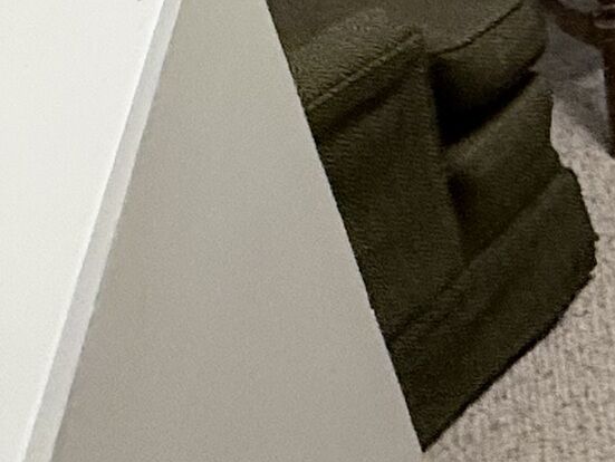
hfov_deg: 14.7
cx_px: 1500
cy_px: -412
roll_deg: -0.1
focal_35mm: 78
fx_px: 1387
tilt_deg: -19.8
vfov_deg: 15.7
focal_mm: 2.22
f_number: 2.2
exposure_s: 1/60
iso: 320
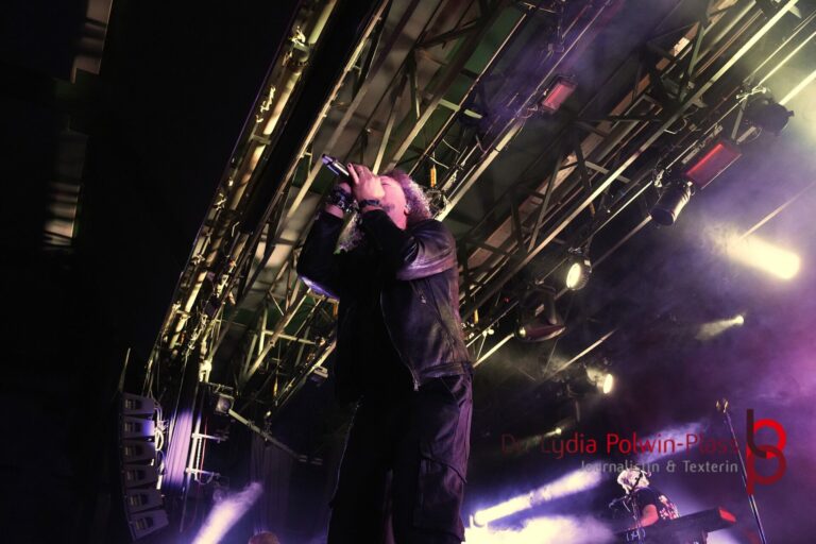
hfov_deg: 67.4
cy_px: 272
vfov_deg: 47.9
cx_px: 408
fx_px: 612
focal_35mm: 27
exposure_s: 1/50
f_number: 3.5
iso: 6400
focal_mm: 18
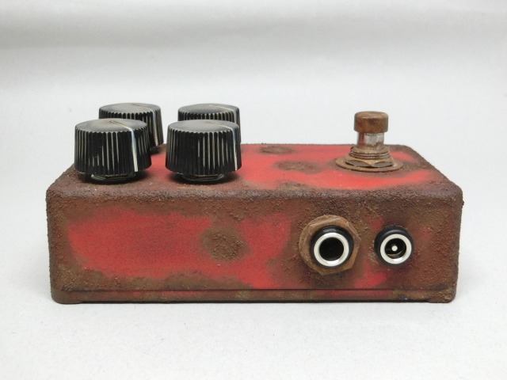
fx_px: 659
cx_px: 254
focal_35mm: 45
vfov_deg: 32.2
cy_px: 190
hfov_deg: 42.1
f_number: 4.4
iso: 250
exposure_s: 1/125
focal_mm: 8
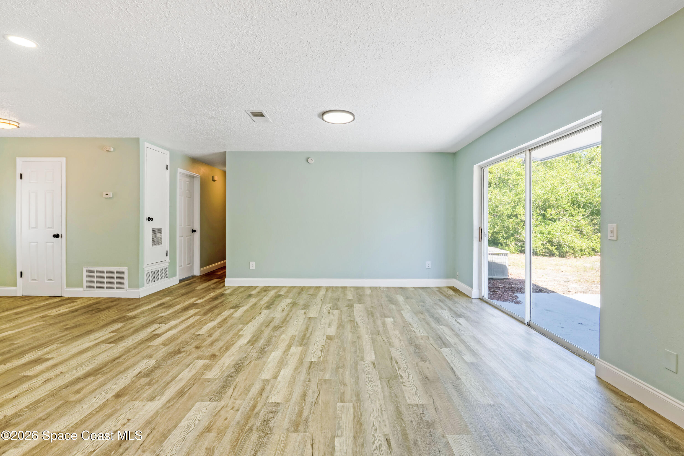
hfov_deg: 95.0
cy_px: 228
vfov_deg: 72.0
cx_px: 342
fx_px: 313
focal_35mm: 16
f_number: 9
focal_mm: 11
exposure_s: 1/400
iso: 250
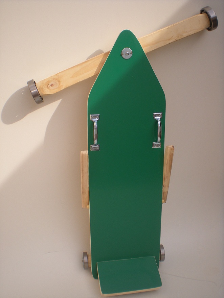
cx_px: 112
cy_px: 149
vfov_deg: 49.0
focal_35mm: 38
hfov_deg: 37.7
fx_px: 328
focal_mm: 6.3
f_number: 4.6
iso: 64
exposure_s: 1/306
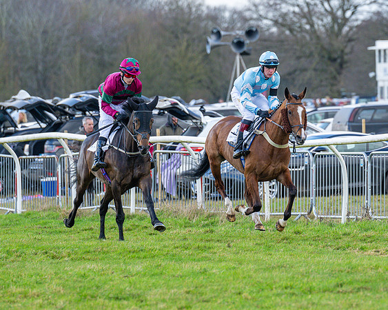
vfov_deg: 3.5
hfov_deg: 4.4
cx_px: 289
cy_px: 150
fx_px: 5073
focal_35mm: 442
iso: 500
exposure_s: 1/1000
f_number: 4
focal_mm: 200
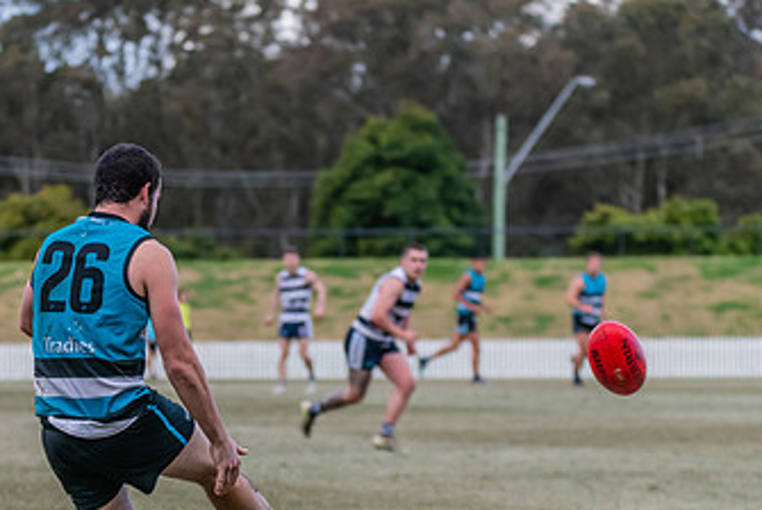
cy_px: 438
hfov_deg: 7.8
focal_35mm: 262
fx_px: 5550
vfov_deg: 5.3
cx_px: 200
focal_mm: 150
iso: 1600
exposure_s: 1/2000
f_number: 5
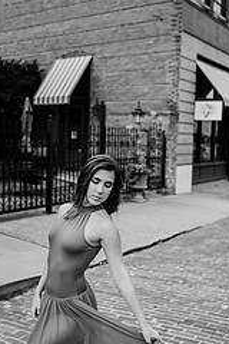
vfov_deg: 43.6
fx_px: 429
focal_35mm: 45
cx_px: 94
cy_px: 186
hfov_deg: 29.8
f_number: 2.2
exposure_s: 1/1250
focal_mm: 24
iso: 160
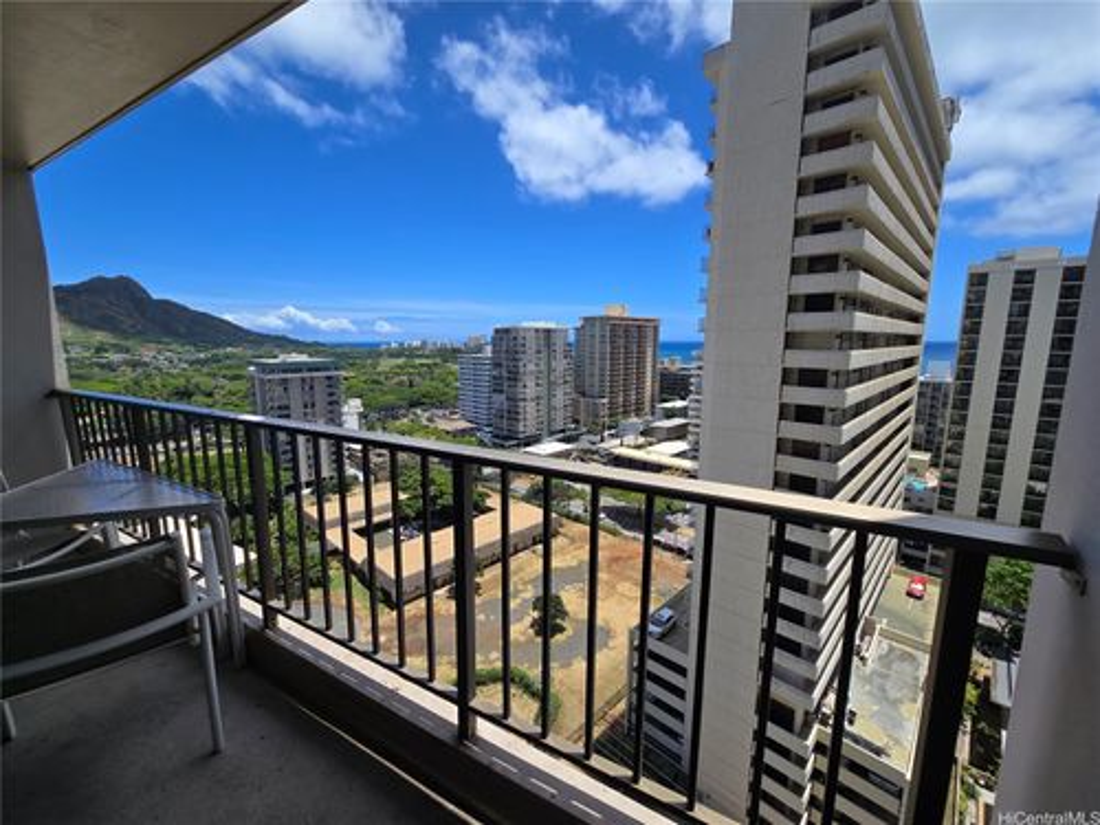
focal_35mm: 13
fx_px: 413
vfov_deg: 89.9
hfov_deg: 106.2
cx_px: 550
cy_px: 412
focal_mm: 2.2
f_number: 2.2
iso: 50
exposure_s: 1/2283
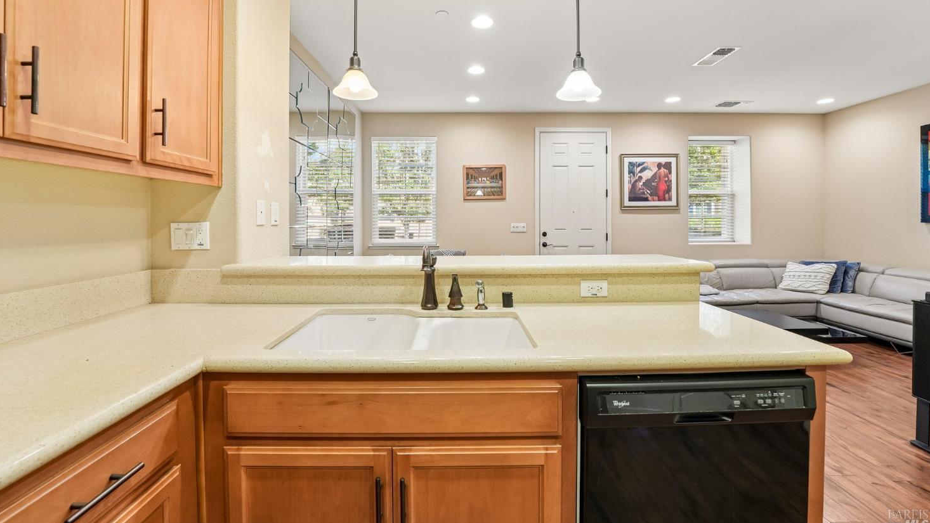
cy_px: 220
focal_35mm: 15
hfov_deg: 103.0
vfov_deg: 70.1
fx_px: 370
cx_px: 464
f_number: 8
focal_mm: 14
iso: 640
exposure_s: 1/20
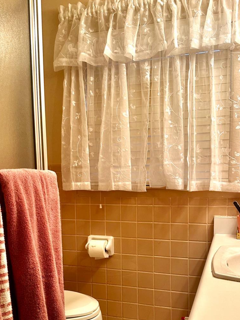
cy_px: 208
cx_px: 117
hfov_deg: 39.7
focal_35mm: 36
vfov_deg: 50.6
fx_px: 333
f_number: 1.78
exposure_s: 1/60
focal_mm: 6.86
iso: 200
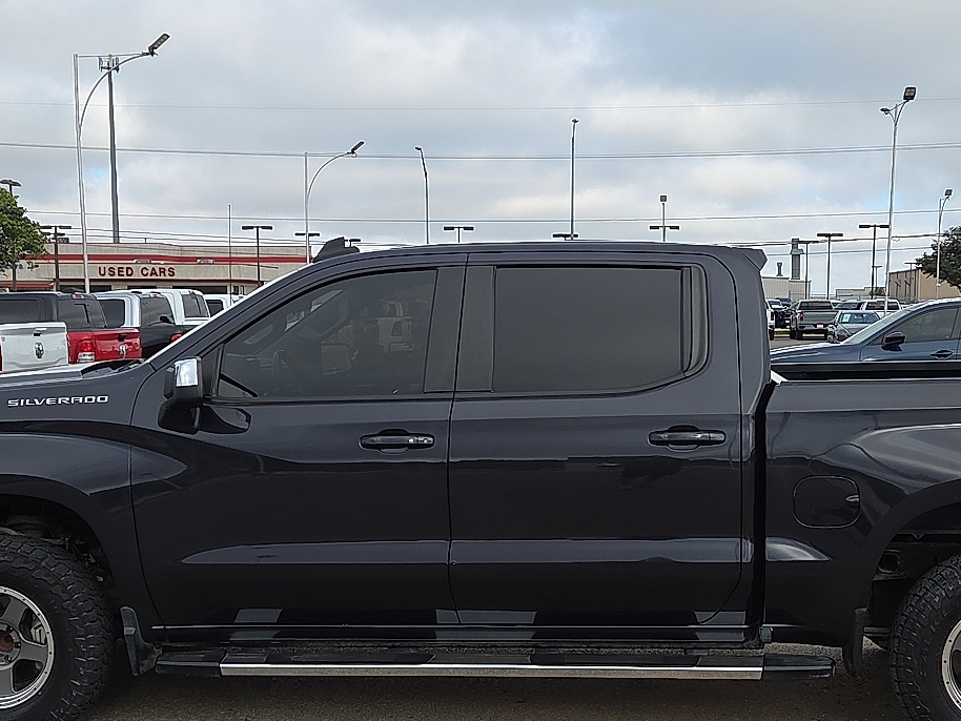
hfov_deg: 34.3
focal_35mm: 56
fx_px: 1555
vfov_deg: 25.9
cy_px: 492
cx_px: 560
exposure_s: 1/2500
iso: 76
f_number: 1.8
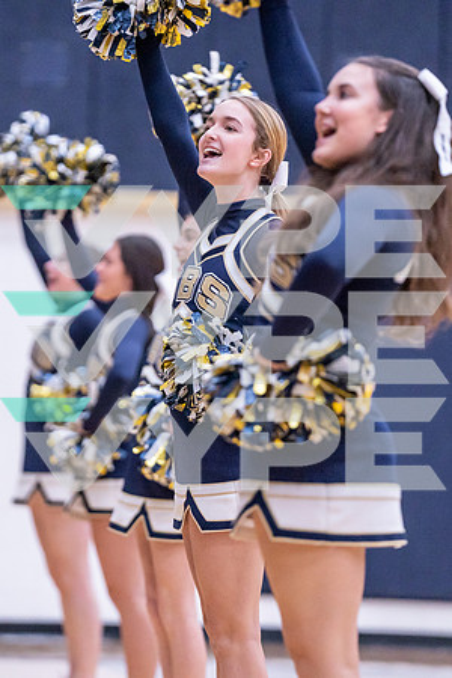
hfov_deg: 4.6
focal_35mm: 300
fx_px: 5650
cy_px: 339
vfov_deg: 6.9
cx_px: 171
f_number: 2.8
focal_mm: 200
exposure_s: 1/1250
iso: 2000
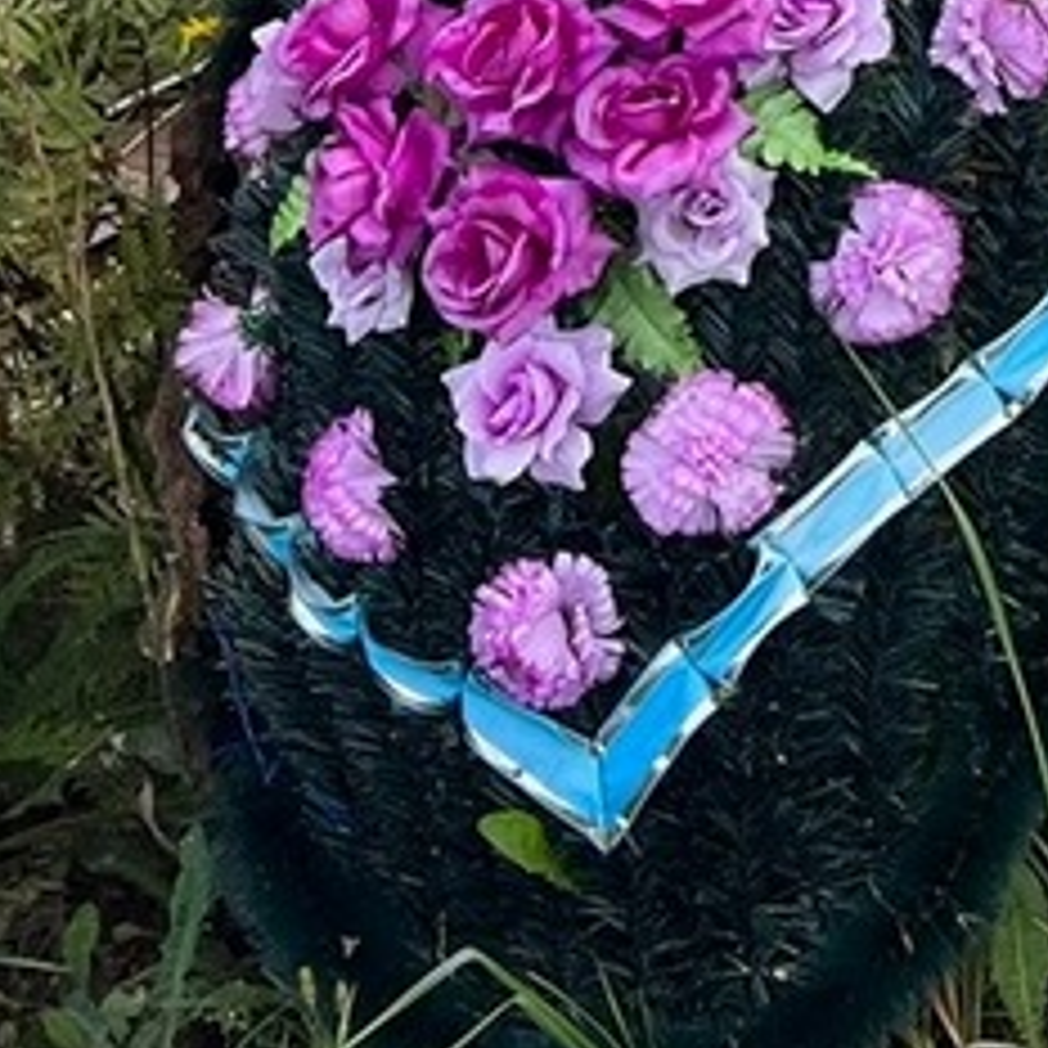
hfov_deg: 15.5
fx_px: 3459
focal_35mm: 101
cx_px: 1691
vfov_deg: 15.5
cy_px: -652
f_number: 1.5
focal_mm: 5.7
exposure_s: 1/1124
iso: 50
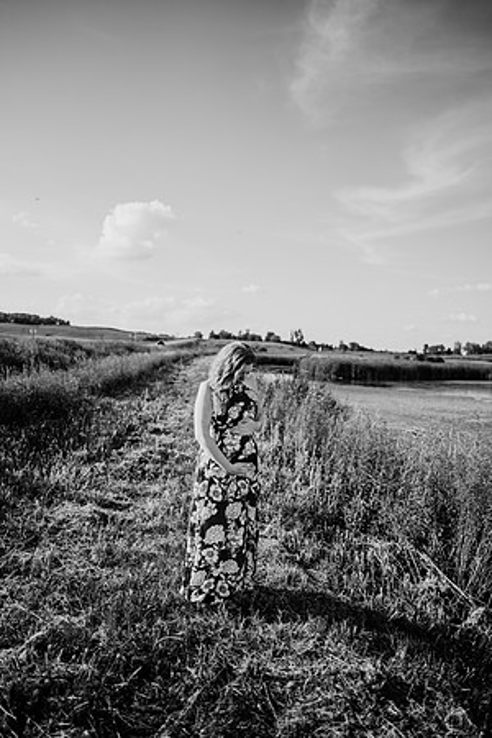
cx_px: 246
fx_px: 492
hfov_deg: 53.1
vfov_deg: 73.7
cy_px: 369
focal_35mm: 24
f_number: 2.2
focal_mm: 24
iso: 100
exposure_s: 1/1600
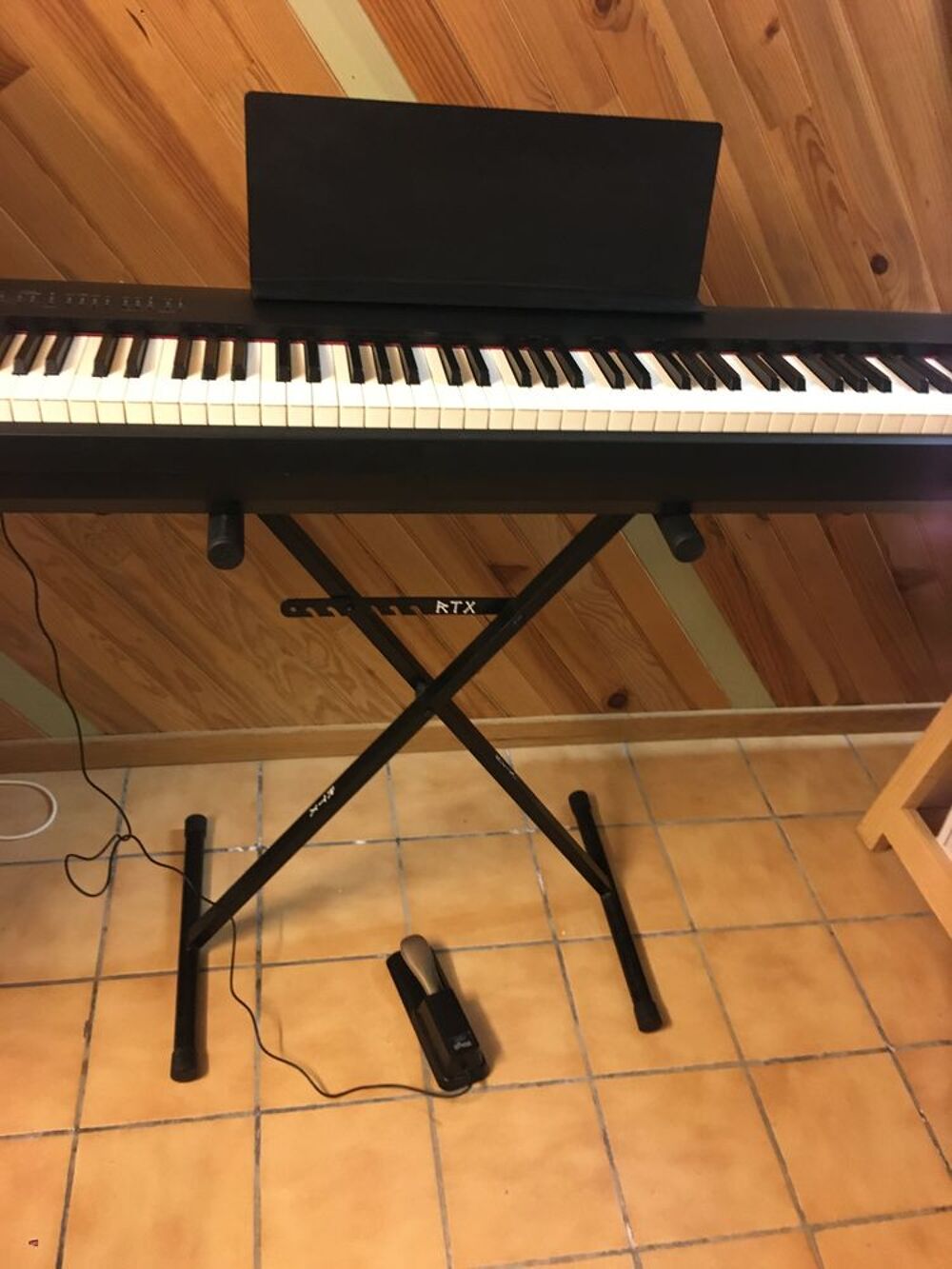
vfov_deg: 61.7
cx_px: 476
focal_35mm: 29
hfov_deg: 48.2
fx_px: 1063
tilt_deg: -38.0
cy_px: 634
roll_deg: -7.1
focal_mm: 4.15
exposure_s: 1/17
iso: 200
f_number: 2.2
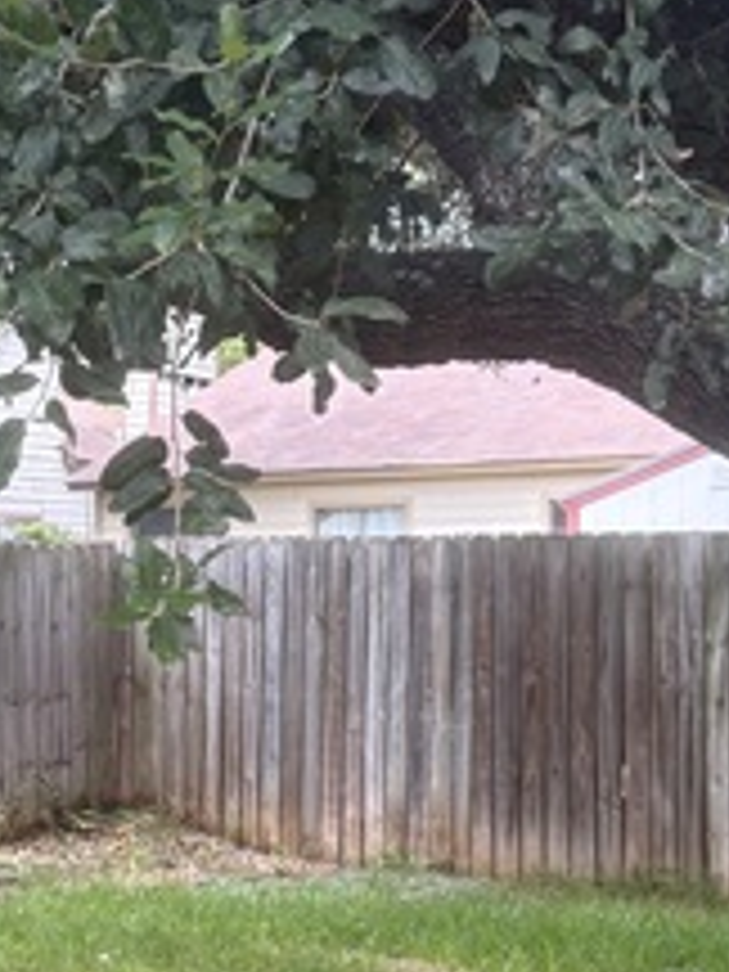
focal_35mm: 77
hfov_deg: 18.9
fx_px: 2162
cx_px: 130
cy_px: 832
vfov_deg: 24.8
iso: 50
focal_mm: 5.96
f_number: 1.6
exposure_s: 1/317
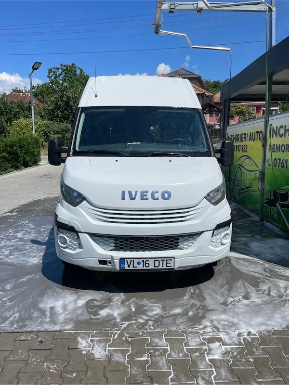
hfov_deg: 53.1
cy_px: 192
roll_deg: -0.7
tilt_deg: -5.0
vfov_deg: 67.3
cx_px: 144
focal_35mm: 26
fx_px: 289
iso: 32
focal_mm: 4.2
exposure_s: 1/7299
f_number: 1.6
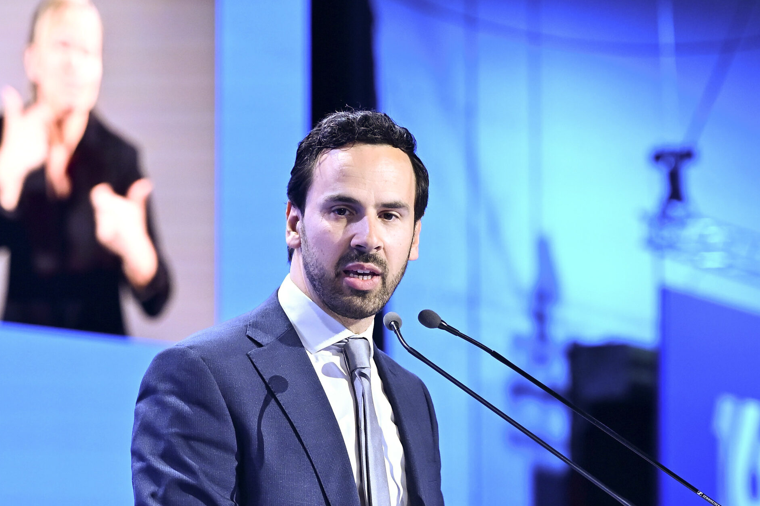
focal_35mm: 244
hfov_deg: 8.4
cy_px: 338
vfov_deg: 5.6
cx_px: 365
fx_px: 5150
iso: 2500
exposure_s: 1/125
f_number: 4.5
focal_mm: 120
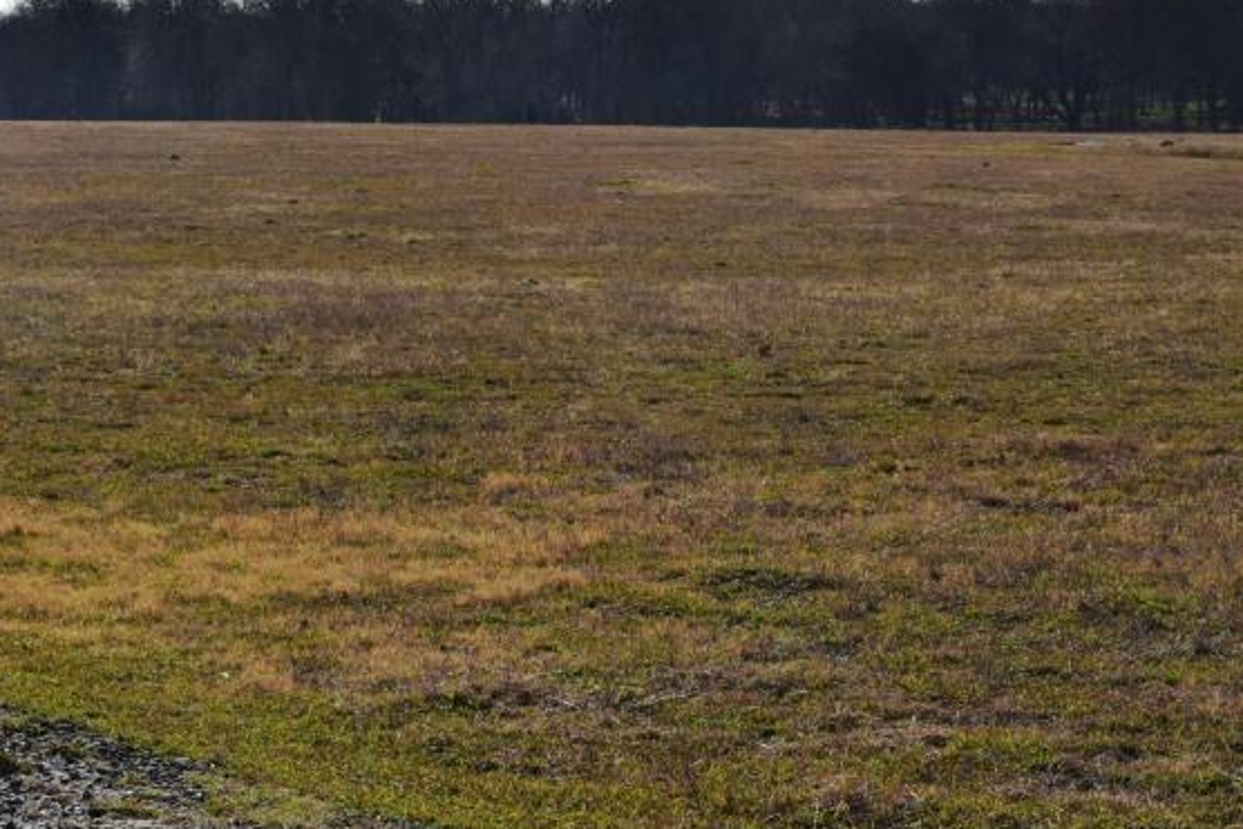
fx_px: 3246
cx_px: 548
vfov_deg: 14.5
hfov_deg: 21.7
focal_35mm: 94
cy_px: 220
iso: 100
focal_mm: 34
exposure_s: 1/200
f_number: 16
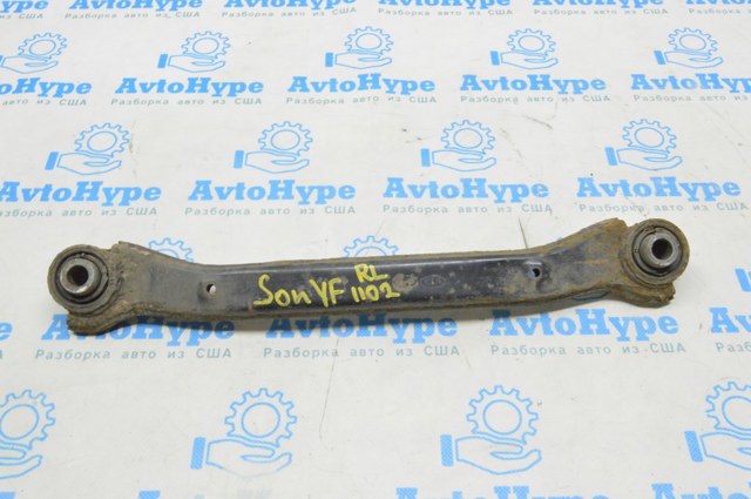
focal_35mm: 36
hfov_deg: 53.2
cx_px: 376
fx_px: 750
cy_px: 250
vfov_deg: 36.8
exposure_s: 1/15
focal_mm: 24
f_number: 20
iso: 6400
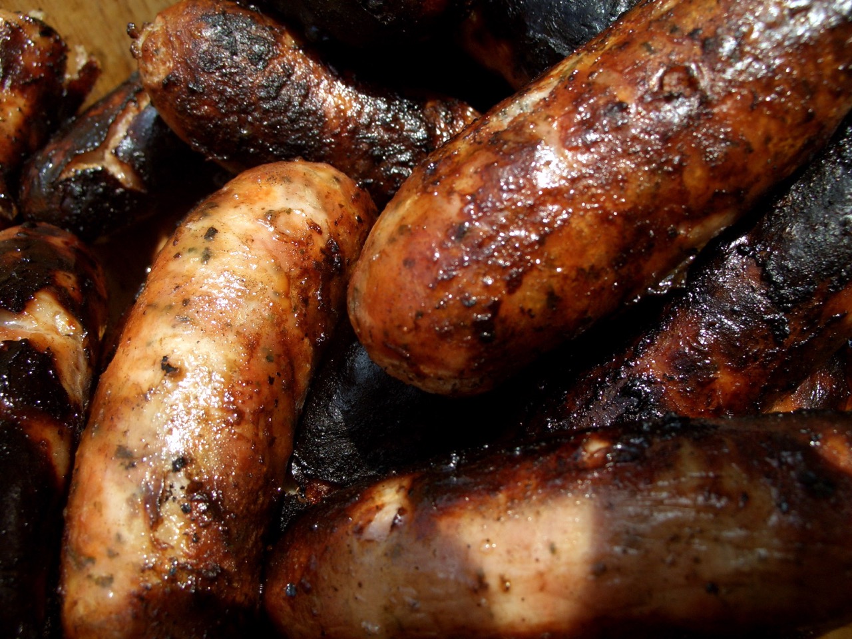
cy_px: 320
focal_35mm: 33
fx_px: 812
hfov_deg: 55.4
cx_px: 426
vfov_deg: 42.9
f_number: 4
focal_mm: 7.1
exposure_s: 1/500
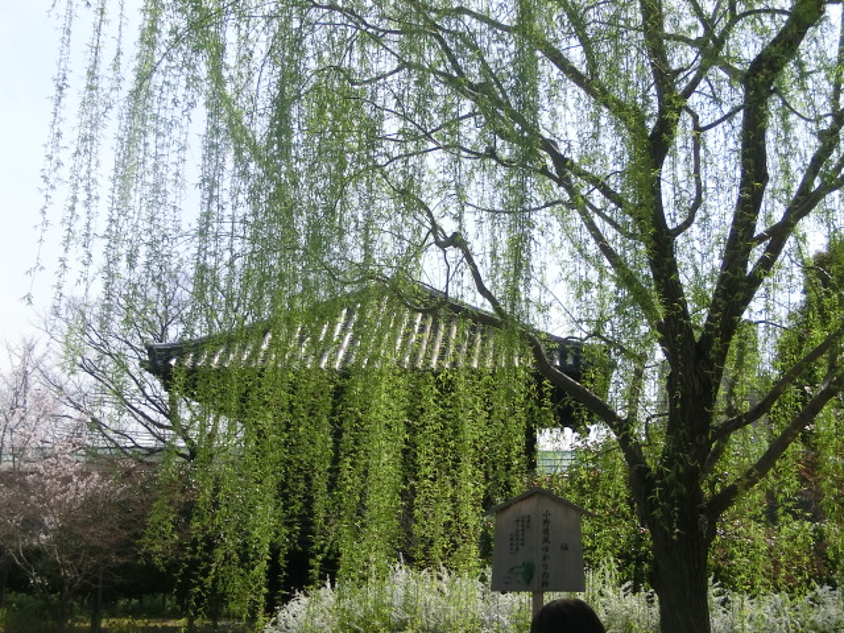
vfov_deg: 19.4
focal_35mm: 76
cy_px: 316
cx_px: 422
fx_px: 1853
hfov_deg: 25.7
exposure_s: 1/500
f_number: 4.9
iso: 80
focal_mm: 13.48
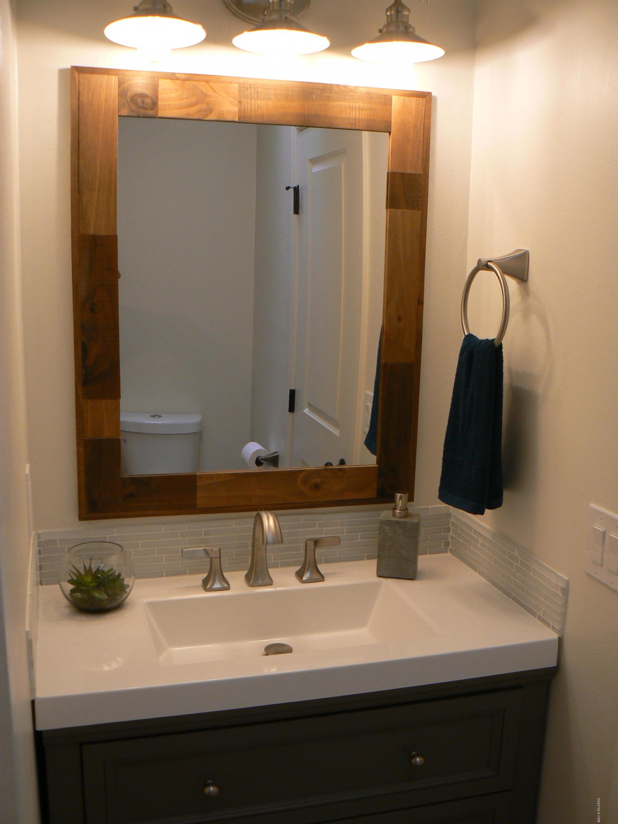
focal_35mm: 36
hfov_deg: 39.7
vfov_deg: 51.4
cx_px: 309
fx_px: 857
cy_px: 412
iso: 80
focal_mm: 6
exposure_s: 1/40
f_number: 2.8
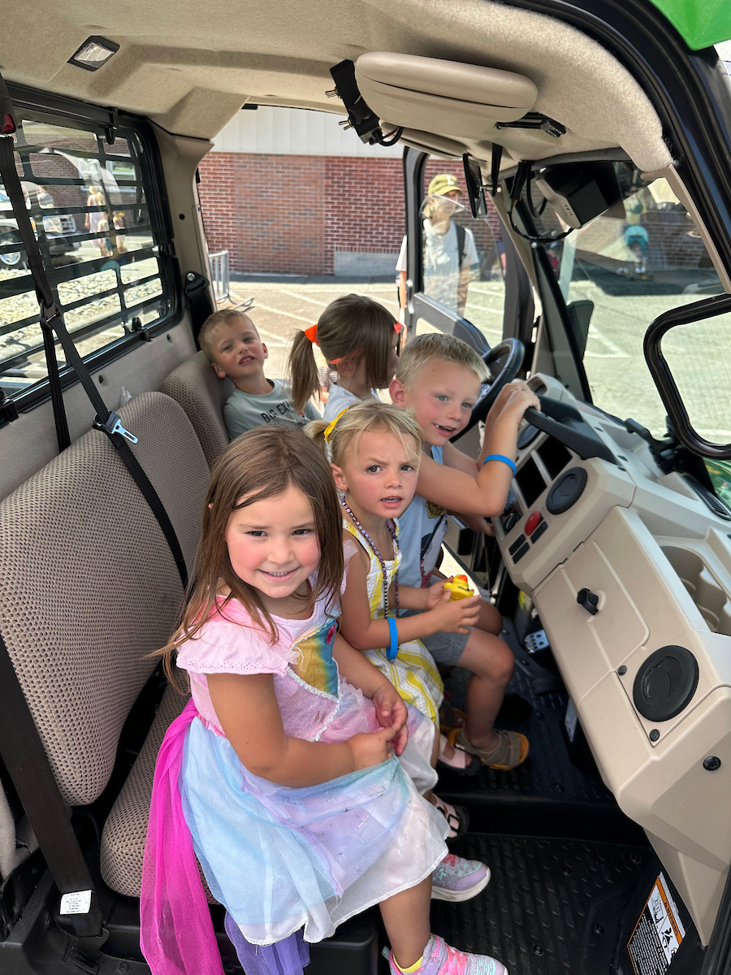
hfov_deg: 56.8
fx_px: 676
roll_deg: -4.0
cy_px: 488
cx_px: 366
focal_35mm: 24
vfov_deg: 71.6
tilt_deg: -24.1
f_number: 1.78
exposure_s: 1/663
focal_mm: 6.86
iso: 80
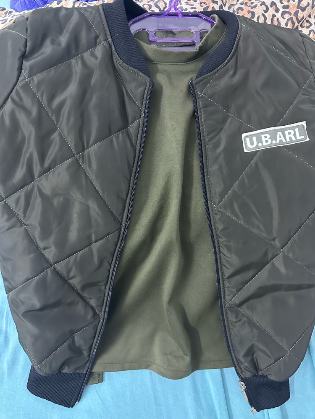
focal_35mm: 24
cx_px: 158
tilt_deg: -75.8
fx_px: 291
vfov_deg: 71.6
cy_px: 210
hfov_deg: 56.8
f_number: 1.78
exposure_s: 1/33
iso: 1000
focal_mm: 6.86
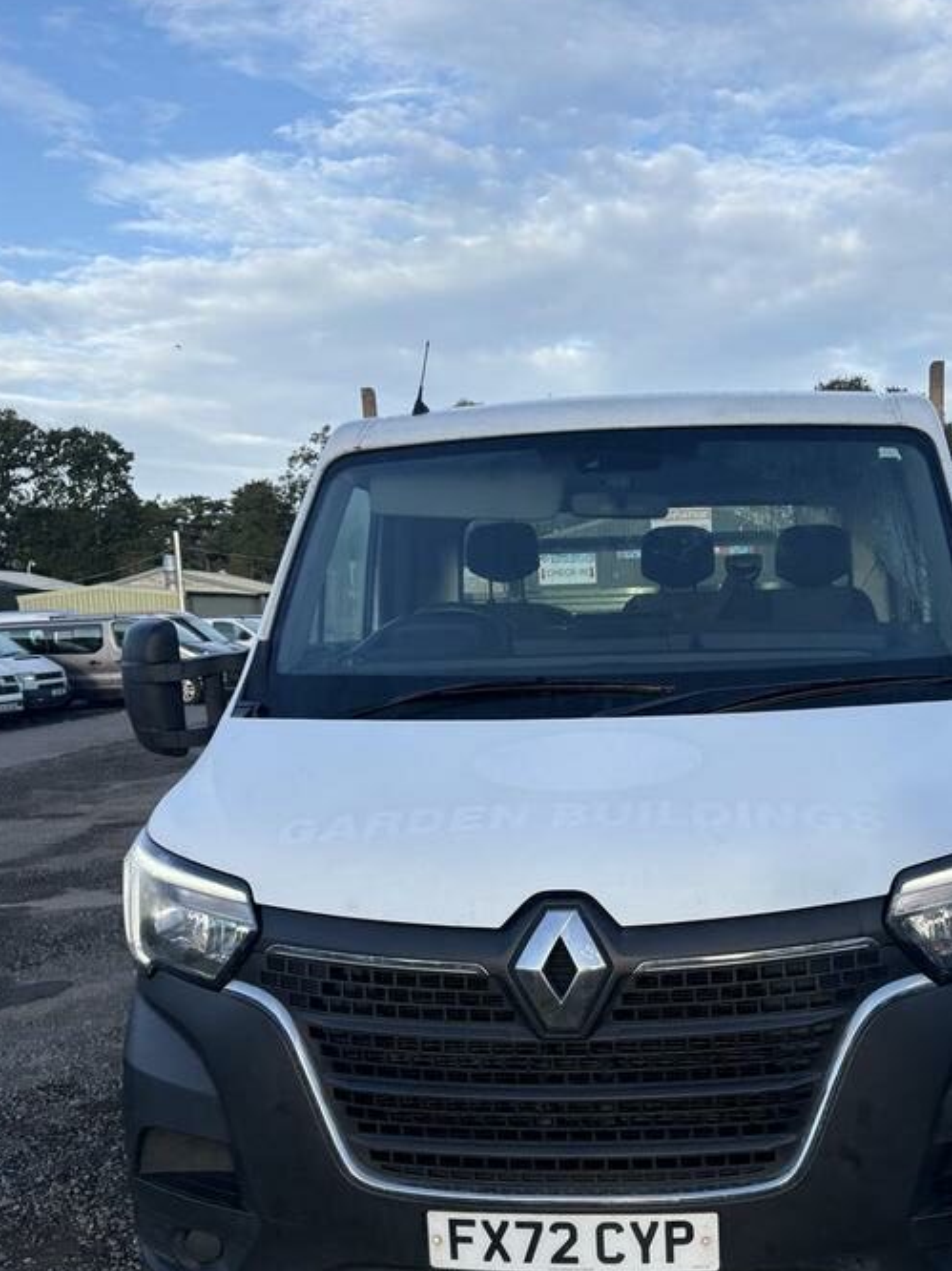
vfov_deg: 52.1
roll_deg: +5.0
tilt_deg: -11.1
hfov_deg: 40.2
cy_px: 798
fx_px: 1284
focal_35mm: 35
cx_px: 628
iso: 50
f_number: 1.6
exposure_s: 1/1337
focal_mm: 5.96
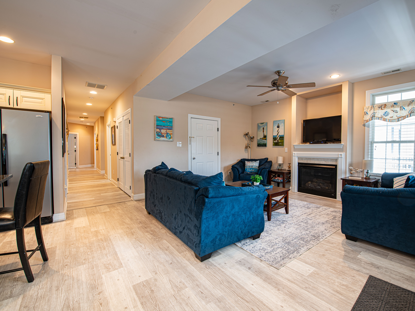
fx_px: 186
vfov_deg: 80.0
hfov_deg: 96.0
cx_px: 231
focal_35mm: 15
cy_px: 156
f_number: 9
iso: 64
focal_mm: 14
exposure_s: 2.5
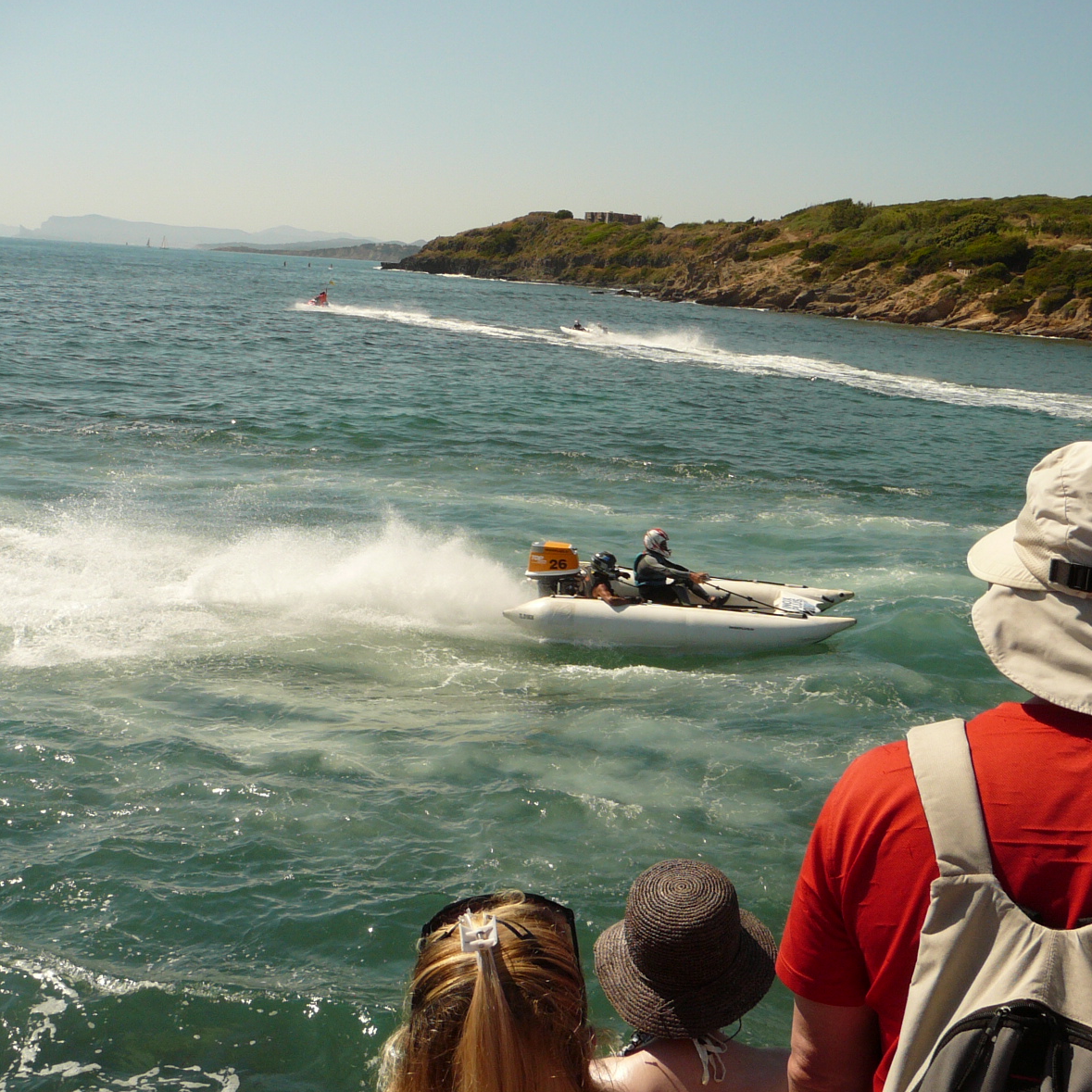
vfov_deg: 40.0
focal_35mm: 42
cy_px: 537
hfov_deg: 39.9
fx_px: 1499
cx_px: 648
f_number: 5
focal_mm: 5.2
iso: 80
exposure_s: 1/800
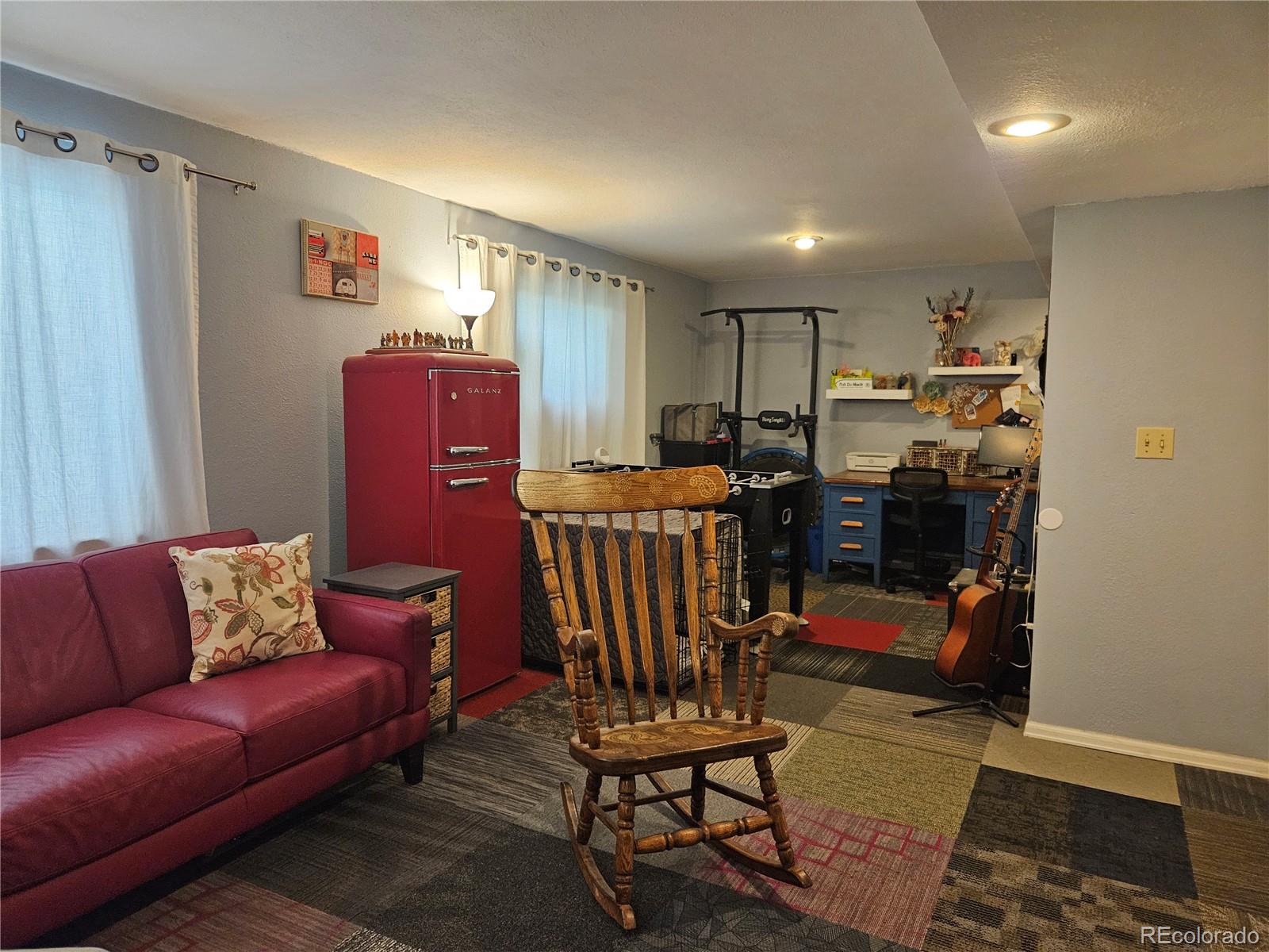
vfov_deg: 58.9
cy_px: 476
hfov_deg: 73.9
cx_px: 634
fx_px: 843
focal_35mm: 23
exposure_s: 1/120
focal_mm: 5.4
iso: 800
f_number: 1.8
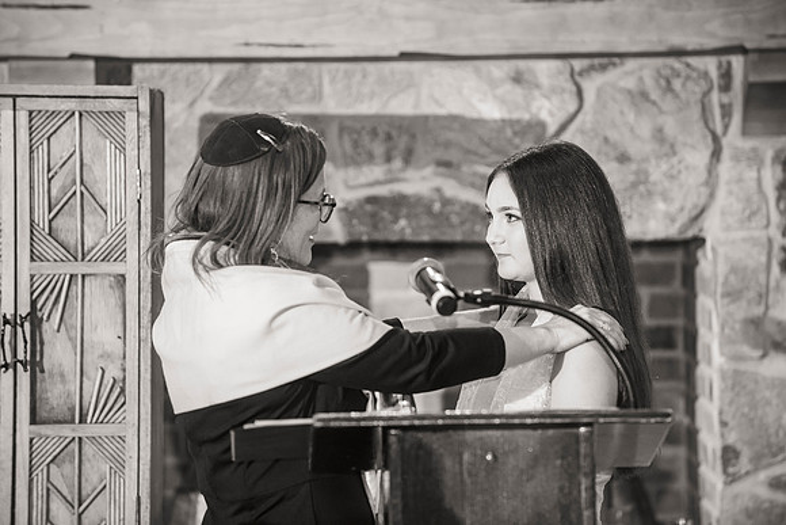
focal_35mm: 200
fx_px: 4367
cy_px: 262
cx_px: 393
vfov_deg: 6.9
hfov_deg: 10.3
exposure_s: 1/125
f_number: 3.5
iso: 800
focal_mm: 200
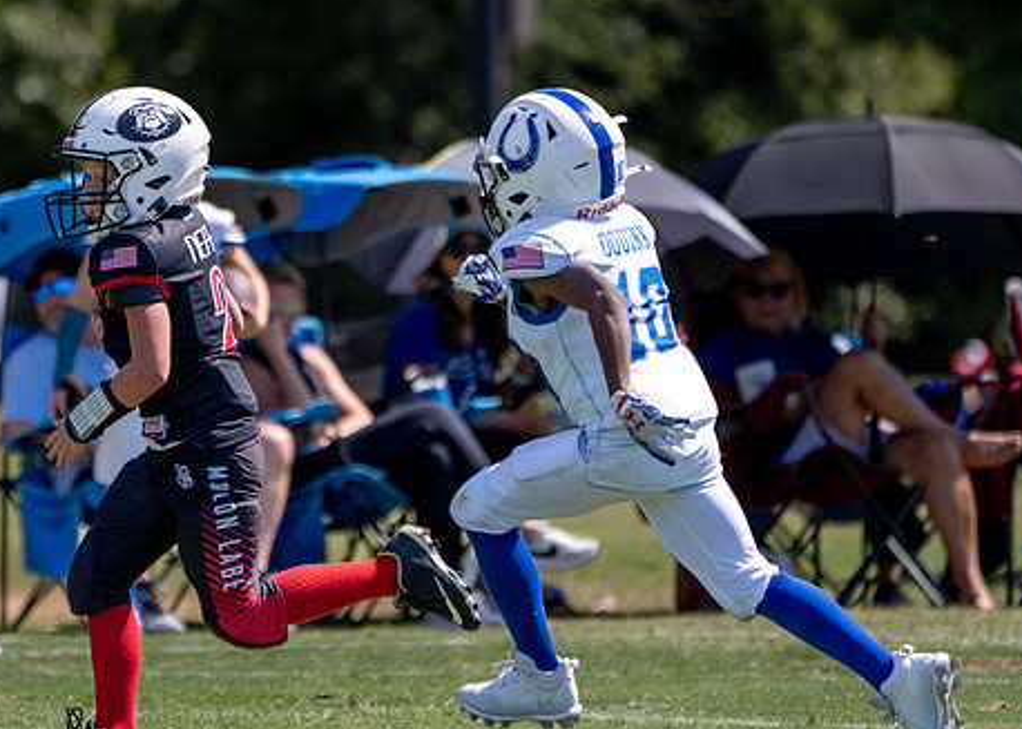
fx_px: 24842
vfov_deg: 1.7
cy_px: 268
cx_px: 331
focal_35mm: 856
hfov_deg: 2.4
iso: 320
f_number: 5.6
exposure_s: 1/1250
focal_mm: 400
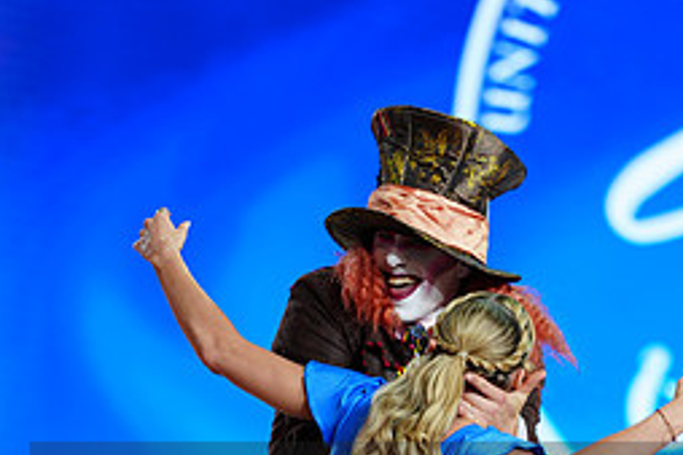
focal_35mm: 389
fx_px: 7375
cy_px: 533
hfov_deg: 5.3
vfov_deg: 3.5
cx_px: 402
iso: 320
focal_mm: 170
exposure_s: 1/400
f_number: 2.8
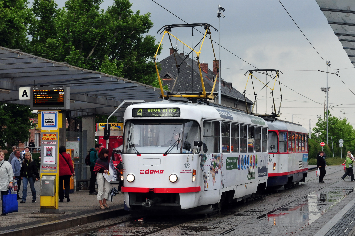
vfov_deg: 14.1
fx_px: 956
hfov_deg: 21.0
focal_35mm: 97
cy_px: 115
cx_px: 179
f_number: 8
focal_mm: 60
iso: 800
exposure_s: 1/200
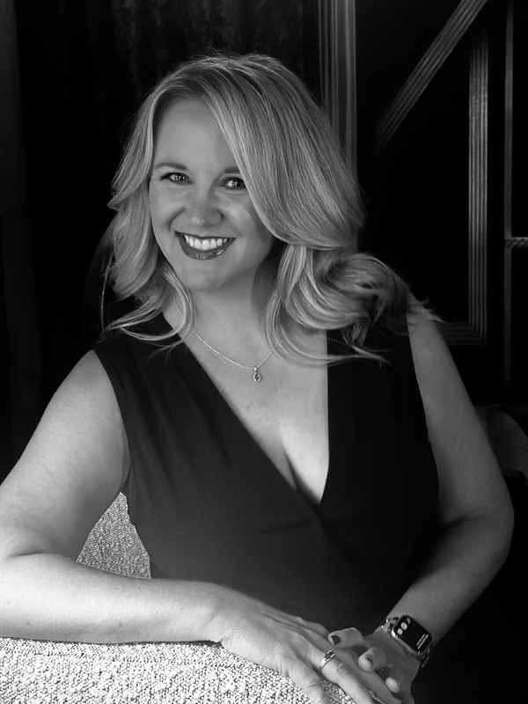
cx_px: 264
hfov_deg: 30.3
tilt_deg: -6.8
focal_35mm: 48
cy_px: 352
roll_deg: +1.0
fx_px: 976
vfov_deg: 39.7
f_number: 1.78
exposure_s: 1/15
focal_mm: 6.86
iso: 1000
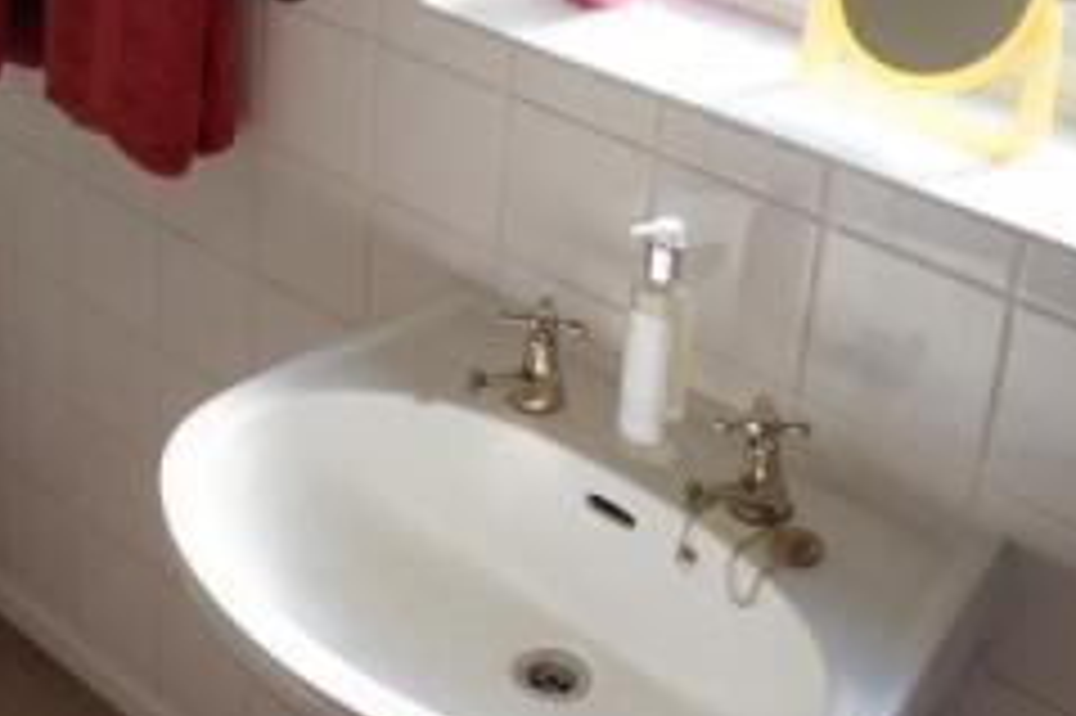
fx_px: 1971
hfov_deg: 29.9
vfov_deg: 20.0
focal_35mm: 66
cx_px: 234
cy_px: 2
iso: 100
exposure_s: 1/200
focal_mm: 16
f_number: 5.6
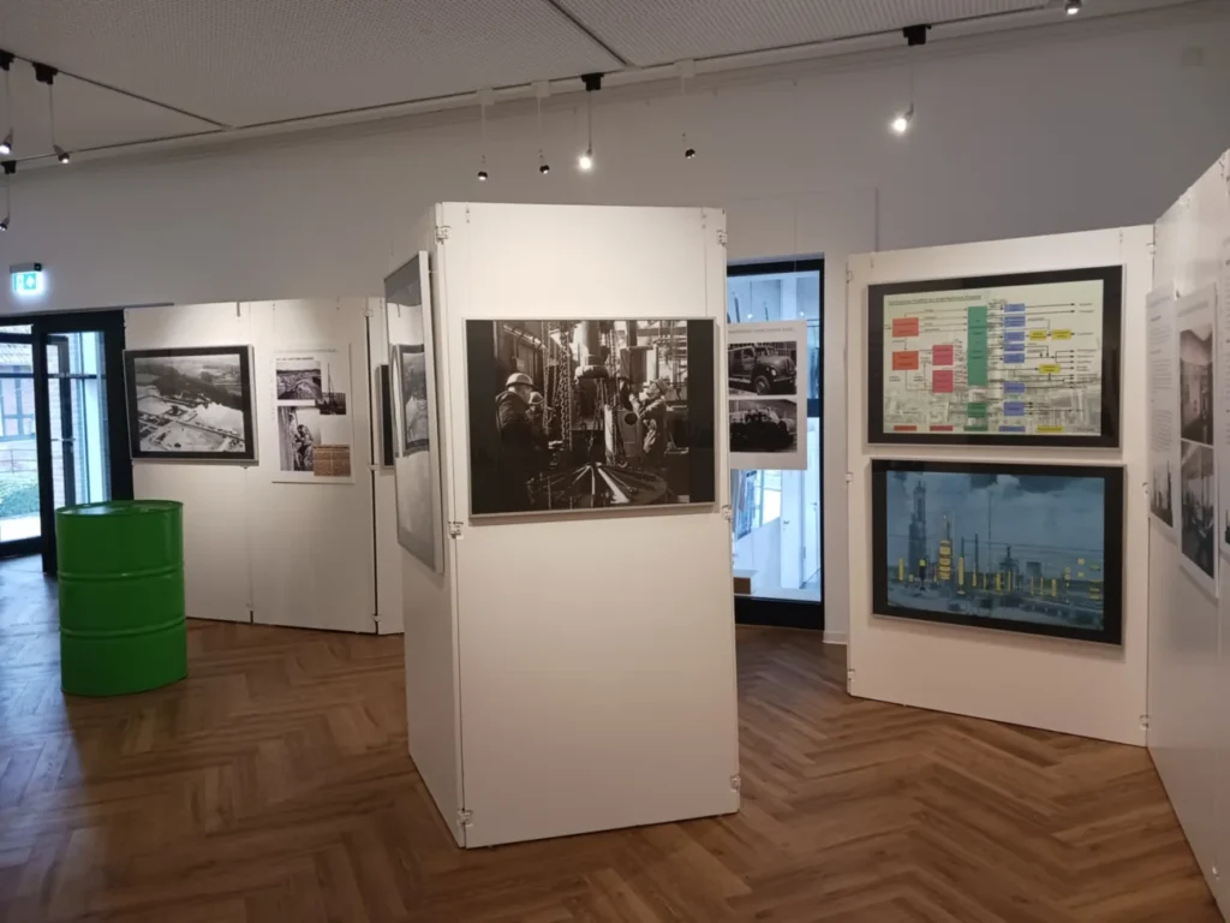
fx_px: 959
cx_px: 615
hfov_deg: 65.3
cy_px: 462
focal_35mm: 27
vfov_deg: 51.4
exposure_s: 1/33.3
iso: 250
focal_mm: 4
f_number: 1.8
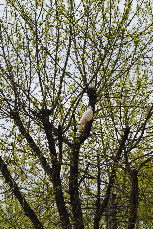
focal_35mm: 66
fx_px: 419
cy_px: 114
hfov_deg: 20.7
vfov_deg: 30.5
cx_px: 76
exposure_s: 1/320
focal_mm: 44
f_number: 9
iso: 100
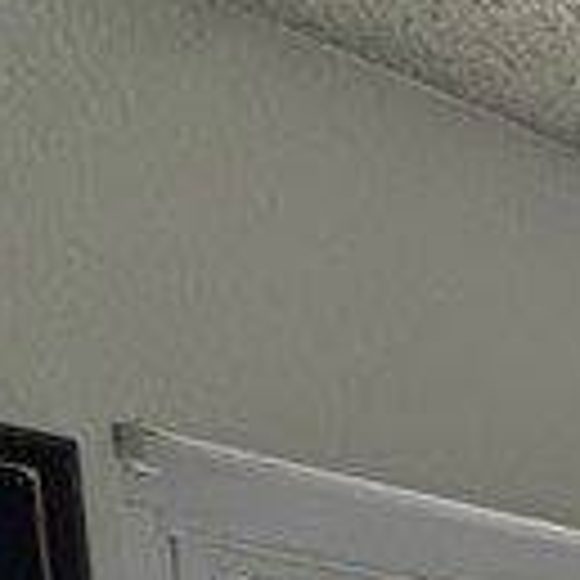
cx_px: 1686
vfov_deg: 14.4
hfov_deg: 11.5
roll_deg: +2.1
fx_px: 1858
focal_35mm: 98
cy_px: 1205
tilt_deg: -6.3
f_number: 2.2
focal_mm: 2.22
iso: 320
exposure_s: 1/80
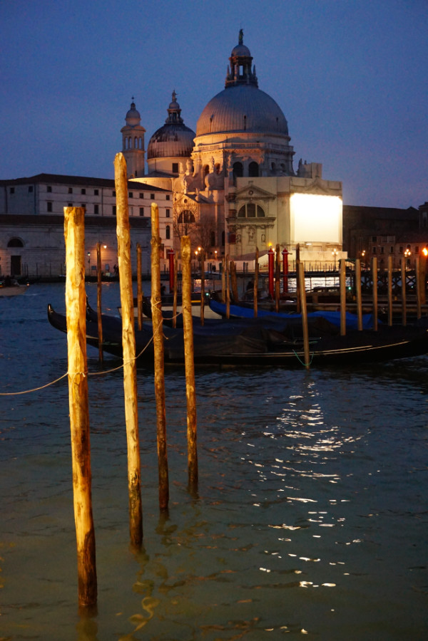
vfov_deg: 37.9
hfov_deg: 25.8
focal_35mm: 52
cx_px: 214
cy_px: 320
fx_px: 936
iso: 3200
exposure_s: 1/30
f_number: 5.6
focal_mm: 35
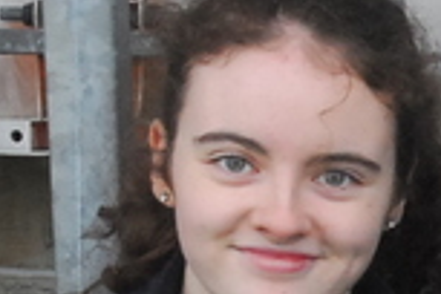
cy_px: 427
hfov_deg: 7.7
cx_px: 922
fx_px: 3135
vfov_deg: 5.3
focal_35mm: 256
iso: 1600
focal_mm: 29
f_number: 9
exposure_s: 1/180
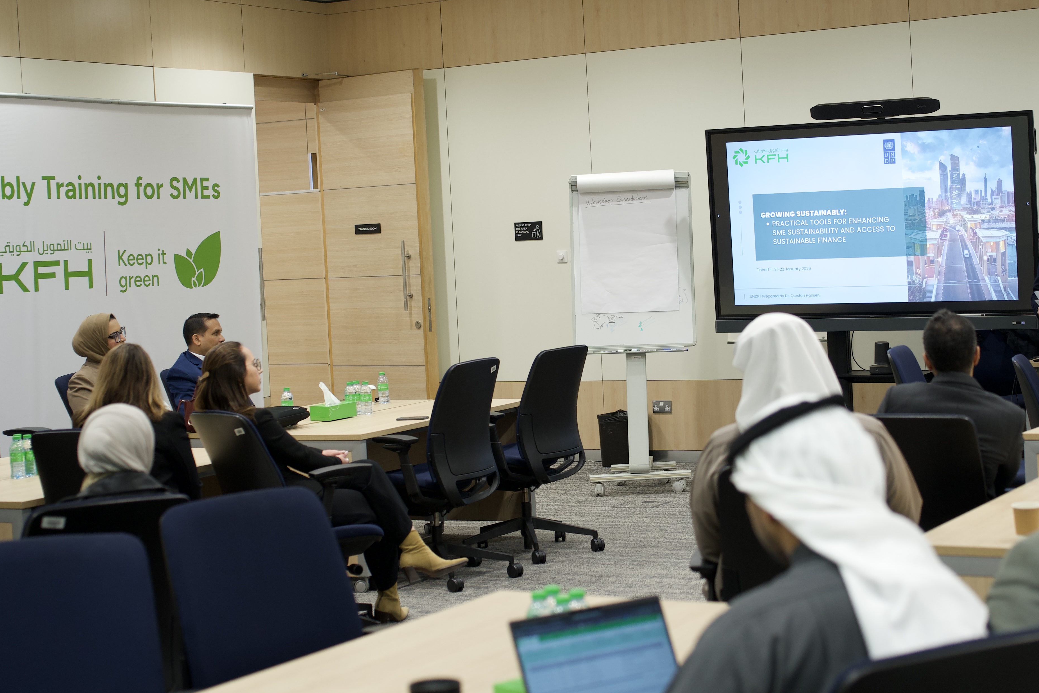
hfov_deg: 33.3
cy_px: 306
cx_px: 606
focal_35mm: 60
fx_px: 1732
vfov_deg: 22.6
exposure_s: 1/100
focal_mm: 35
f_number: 2
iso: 320
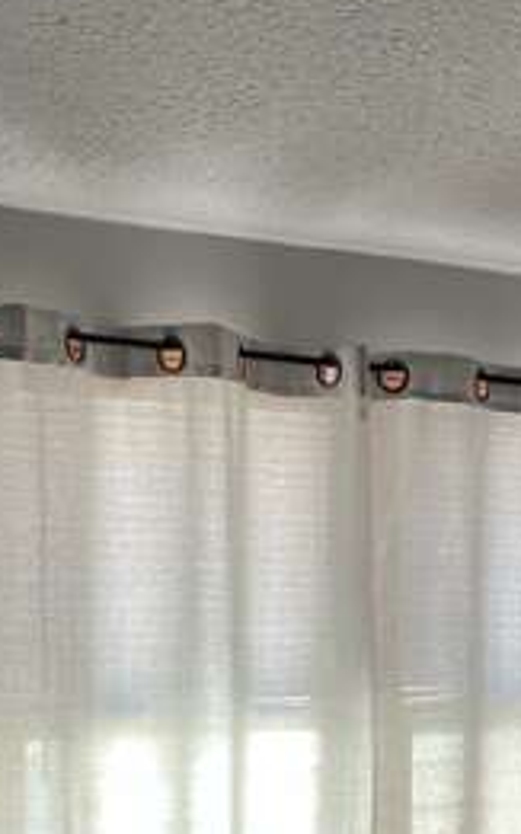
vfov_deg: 27.7
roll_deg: -0.1
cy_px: 719
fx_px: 1637
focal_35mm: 72
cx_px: 762
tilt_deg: -5.6
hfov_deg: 16.6
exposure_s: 1/111
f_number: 1.6
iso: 125
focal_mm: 5.1
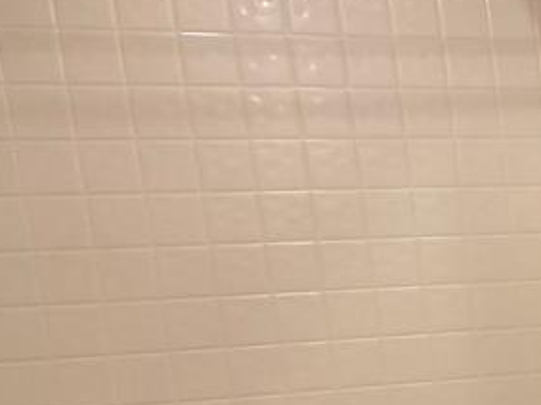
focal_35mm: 94
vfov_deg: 14.9
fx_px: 1468
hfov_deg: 17.7
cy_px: 552
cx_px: 906
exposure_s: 1/60
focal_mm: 4.25
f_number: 1.8
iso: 64
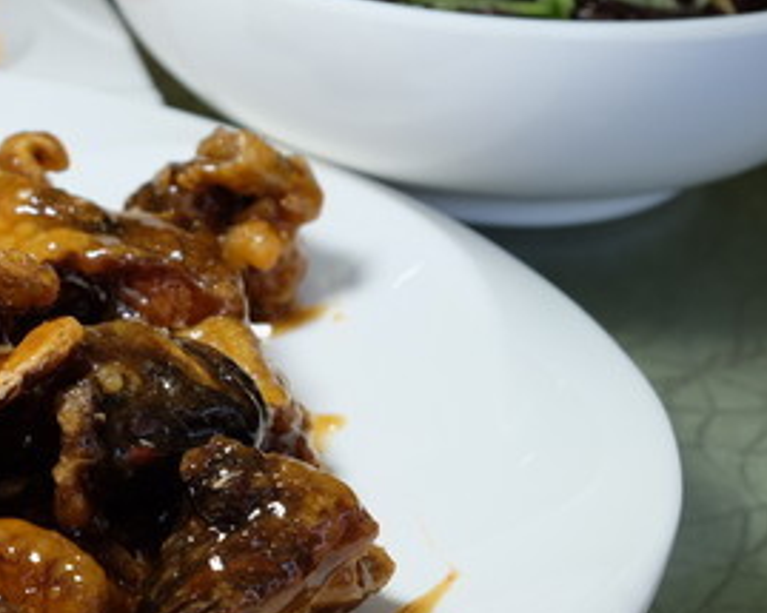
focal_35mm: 88
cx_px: 48
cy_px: 311
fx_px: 1997
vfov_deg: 17.5
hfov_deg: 21.2
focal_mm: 27.7
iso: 400
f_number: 4.5
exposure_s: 1/125
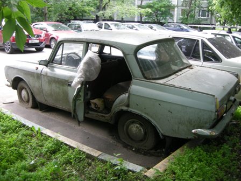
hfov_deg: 51.4
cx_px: 120
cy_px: 90
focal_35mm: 36
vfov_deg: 39.7
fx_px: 251
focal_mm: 7.5
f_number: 2.7
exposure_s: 1/69
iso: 92
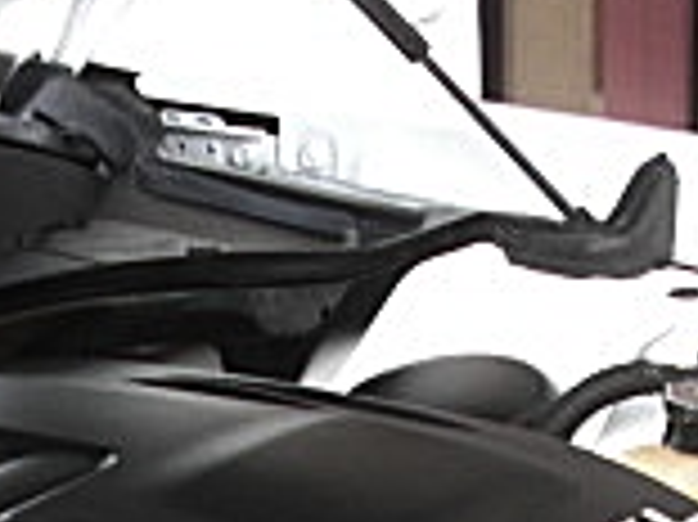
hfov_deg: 13.2
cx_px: 167
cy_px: 1048
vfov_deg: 9.3
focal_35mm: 149
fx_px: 3002
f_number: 2.8
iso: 50
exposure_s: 1/100
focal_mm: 6.3
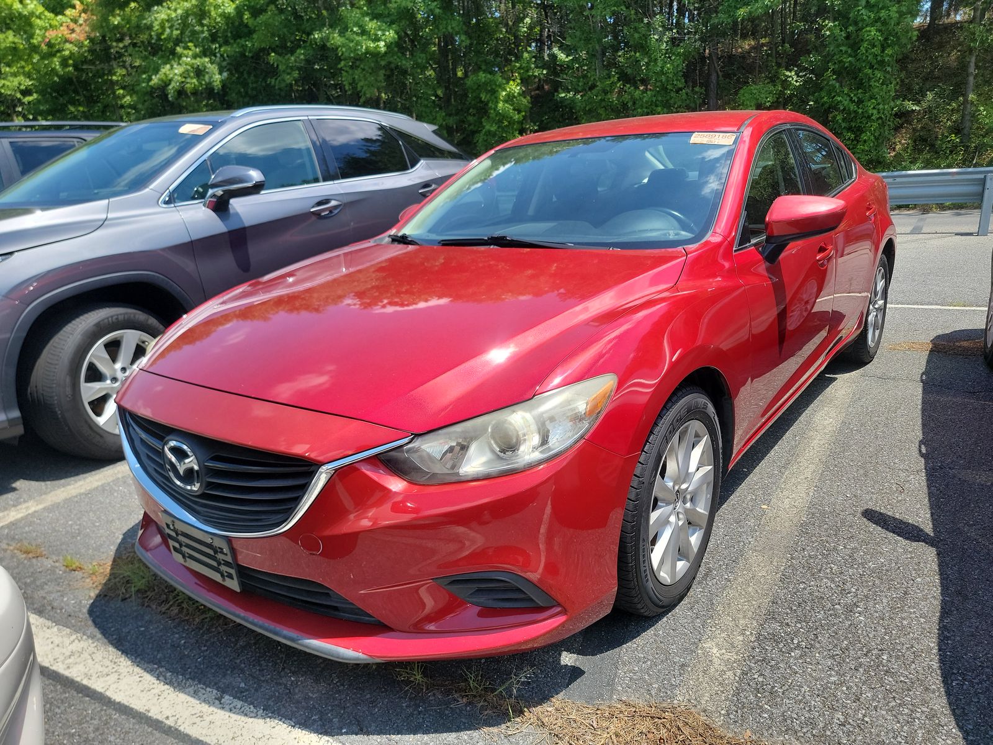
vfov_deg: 56.8
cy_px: 372
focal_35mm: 24
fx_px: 688
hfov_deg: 71.6
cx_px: 496
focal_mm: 6.7
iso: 50
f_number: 1.8
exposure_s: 1/612
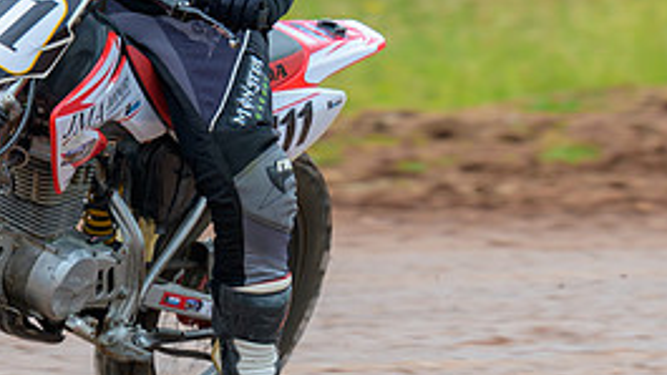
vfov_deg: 1.9
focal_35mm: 625
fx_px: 11053
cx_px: 7
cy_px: 156
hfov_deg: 3.5
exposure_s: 1/320
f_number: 4
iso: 72
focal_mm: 145
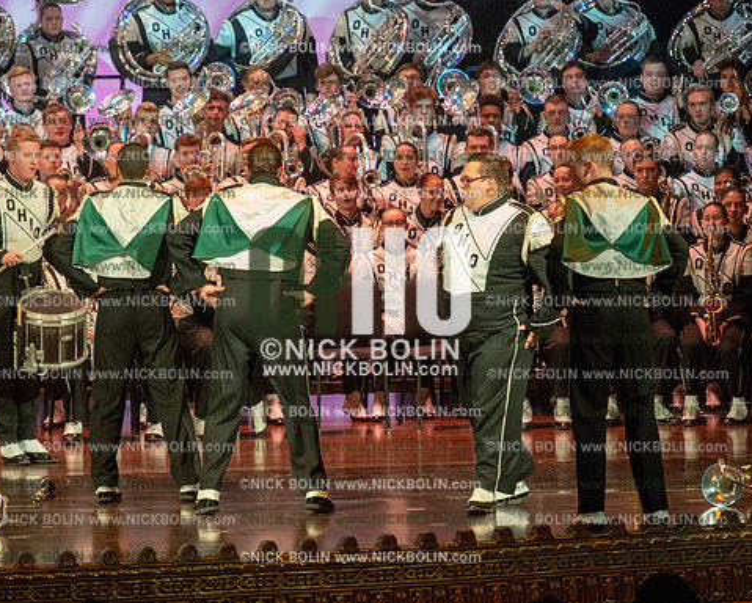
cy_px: 302
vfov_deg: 5.9
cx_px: 360
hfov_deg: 7.4
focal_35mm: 261
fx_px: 5814
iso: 8000
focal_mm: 230
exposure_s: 1/200
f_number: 5.6
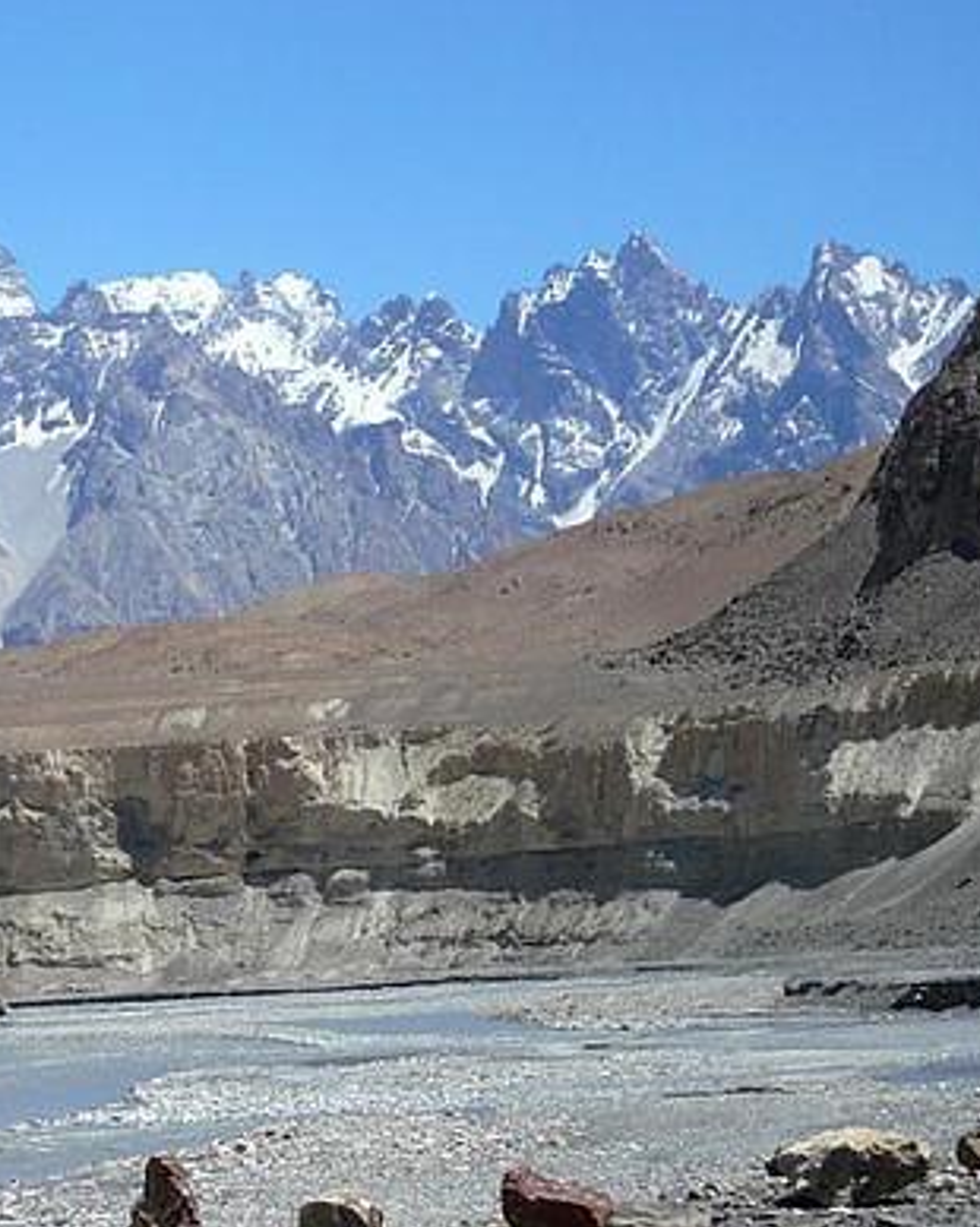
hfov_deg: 11.2
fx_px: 4971
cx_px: 66
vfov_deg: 14.1
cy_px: 674
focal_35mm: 137
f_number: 5
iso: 100
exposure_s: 1/800
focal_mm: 14.2
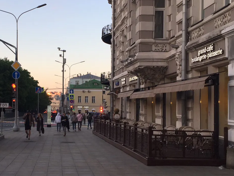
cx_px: 63
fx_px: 345
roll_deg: -0.4
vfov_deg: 28.5
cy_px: 99
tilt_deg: +1.7
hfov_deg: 36.7
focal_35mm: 51
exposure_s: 1/124
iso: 32
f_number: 2.2
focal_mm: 4.15
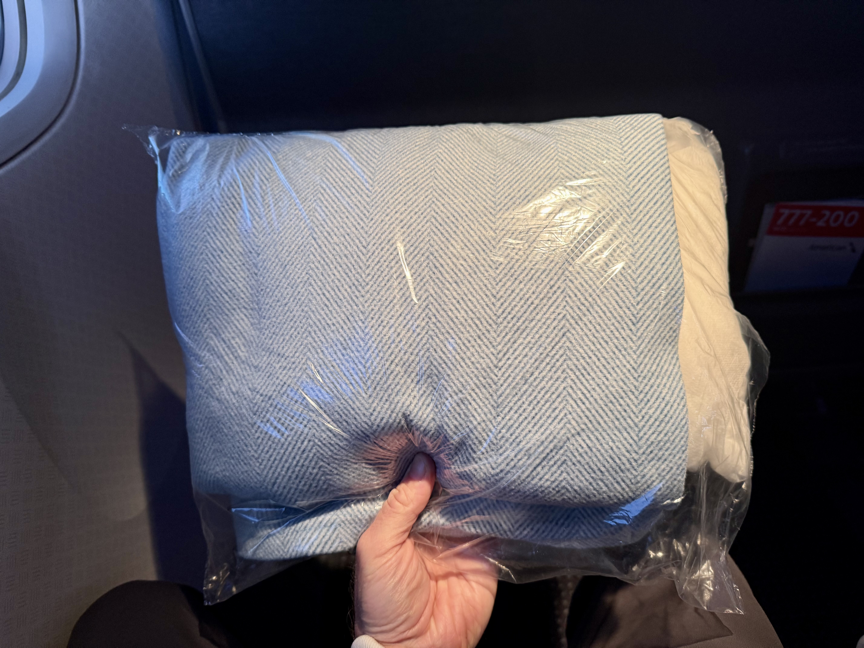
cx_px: 432
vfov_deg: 56.8
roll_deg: +4.9
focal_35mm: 24
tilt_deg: -33.2
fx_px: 599
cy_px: 324
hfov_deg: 71.6
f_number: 1.78
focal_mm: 6.76
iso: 200
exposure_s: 1/66
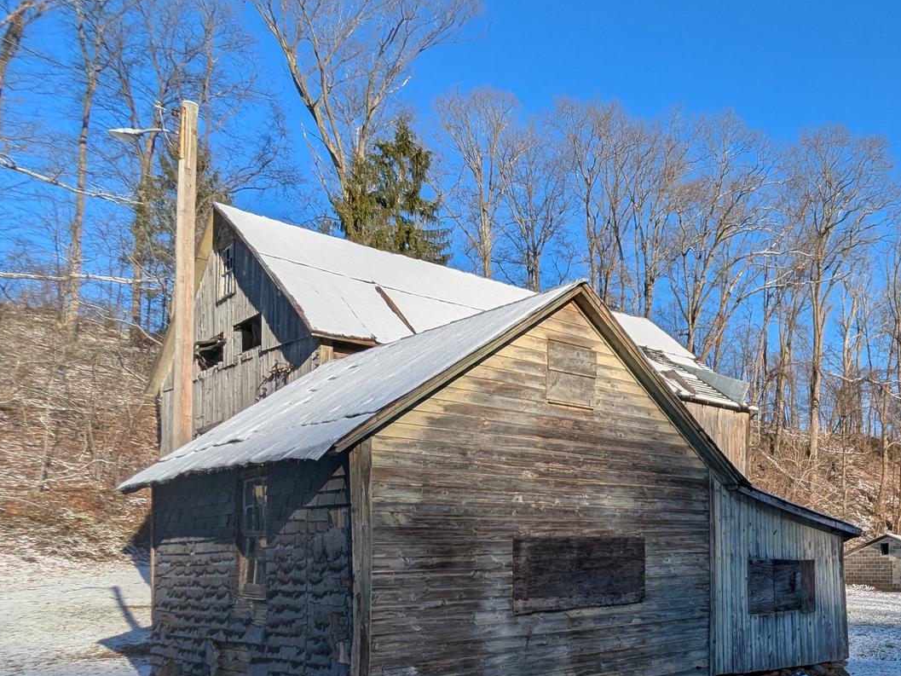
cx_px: 805
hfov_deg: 51.7
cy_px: 529
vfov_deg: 43.6
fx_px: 807
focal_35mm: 31
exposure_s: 1/2212
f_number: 2.2
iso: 46
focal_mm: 2.35
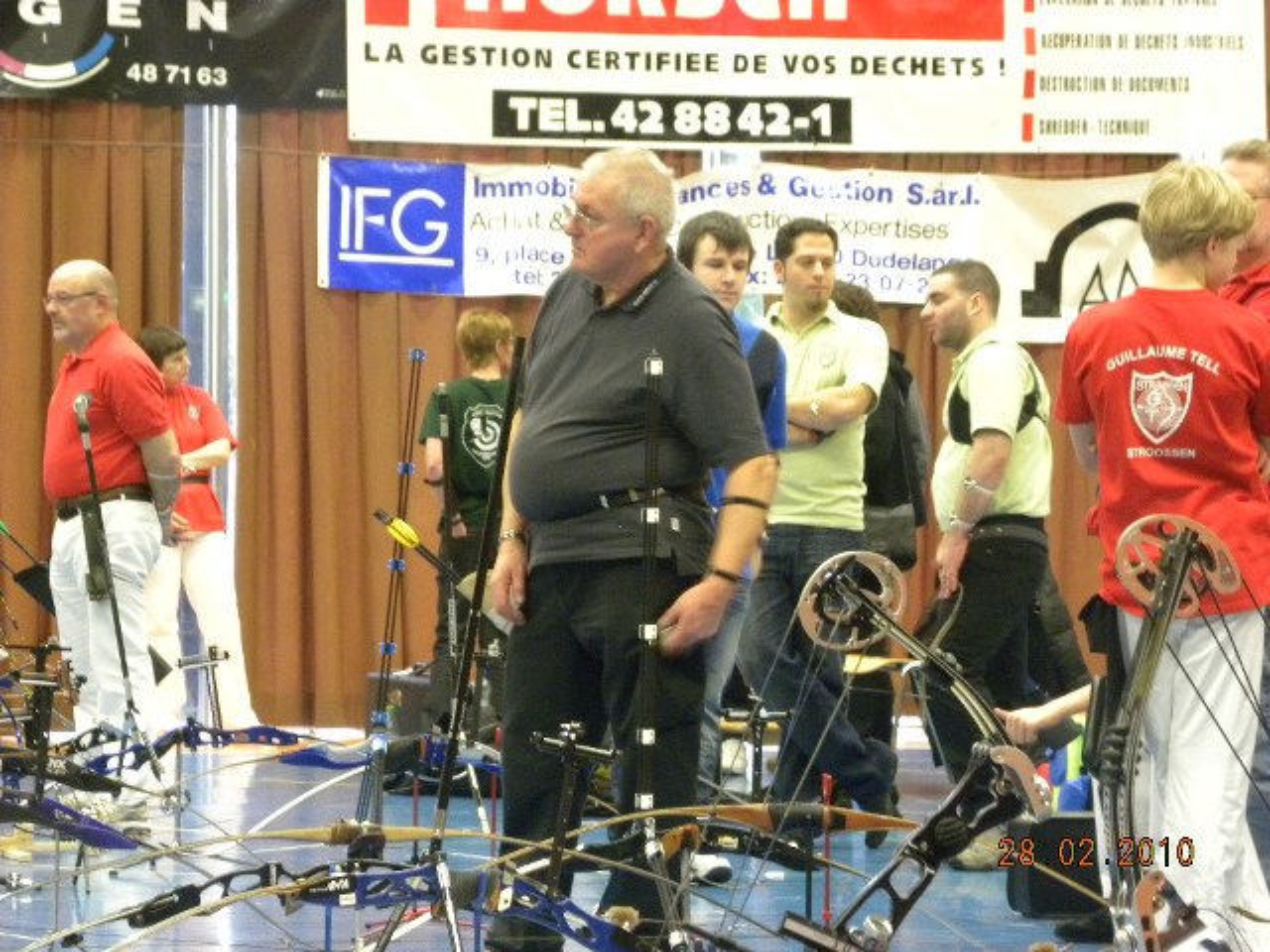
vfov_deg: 9.2
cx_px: 635
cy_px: 476
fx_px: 5943
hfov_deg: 12.2
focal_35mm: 162
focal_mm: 28.8
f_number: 4.5
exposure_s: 1/9.6
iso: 400
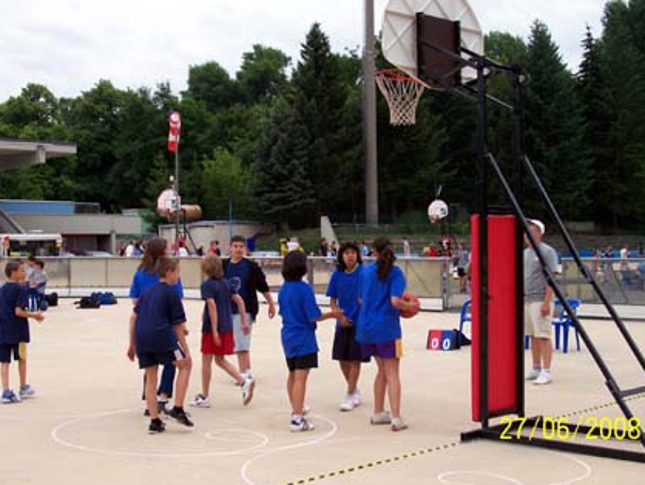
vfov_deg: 25.7
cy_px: 236
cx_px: 329
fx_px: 1063
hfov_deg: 33.8
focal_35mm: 57
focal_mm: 8.7
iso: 80
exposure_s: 1/555
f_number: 3.2
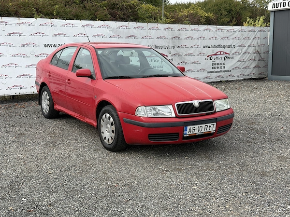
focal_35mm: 48
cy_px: 108
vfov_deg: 30.3
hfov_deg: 39.7
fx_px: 402
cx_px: 145
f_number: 1.78
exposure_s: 1/2273
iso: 64
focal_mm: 6.76
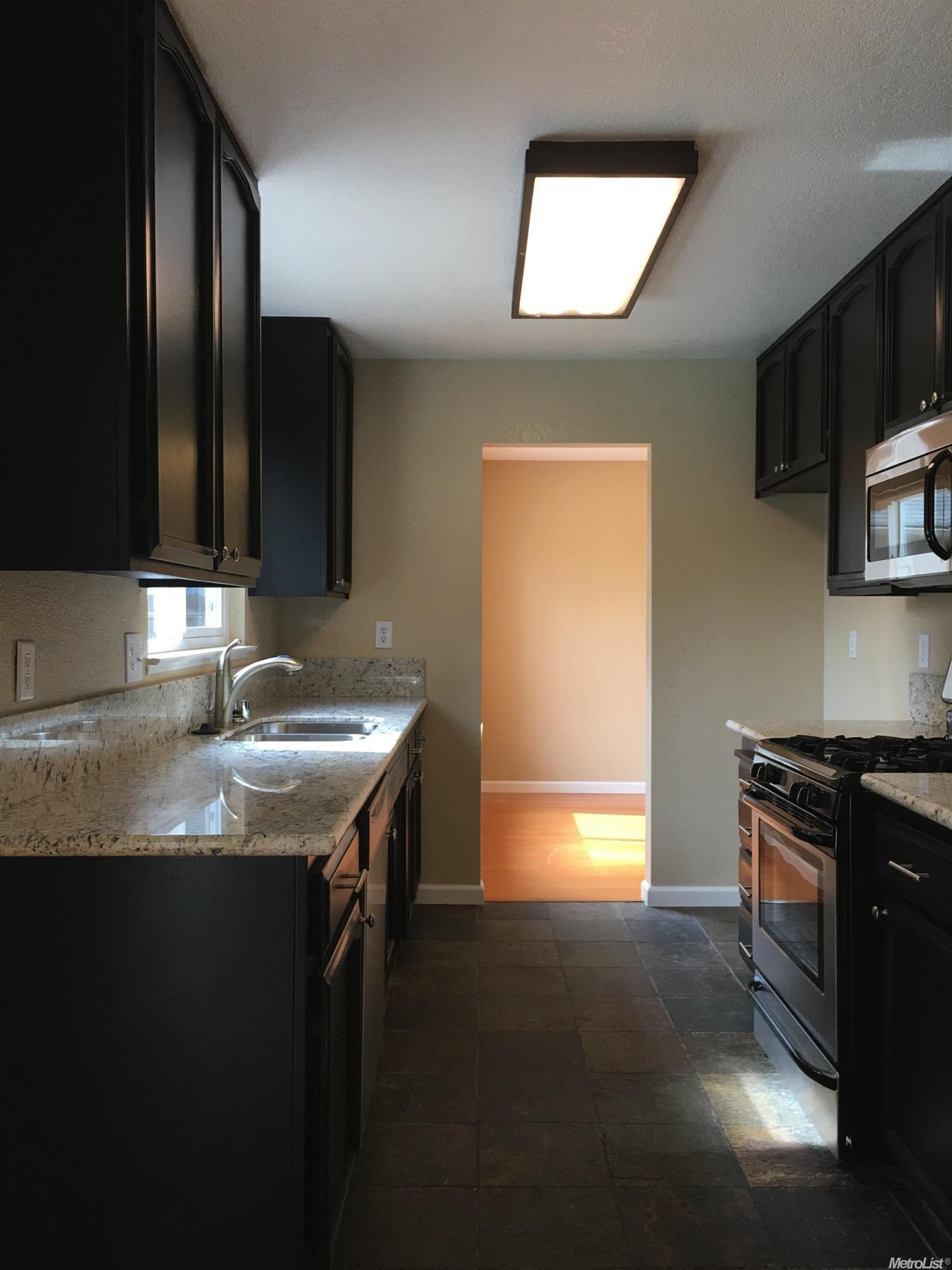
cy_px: 635
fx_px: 1063
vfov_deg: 61.7
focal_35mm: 29
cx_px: 476
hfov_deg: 48.2
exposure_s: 1/30
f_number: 2.2
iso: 25
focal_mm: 4.15
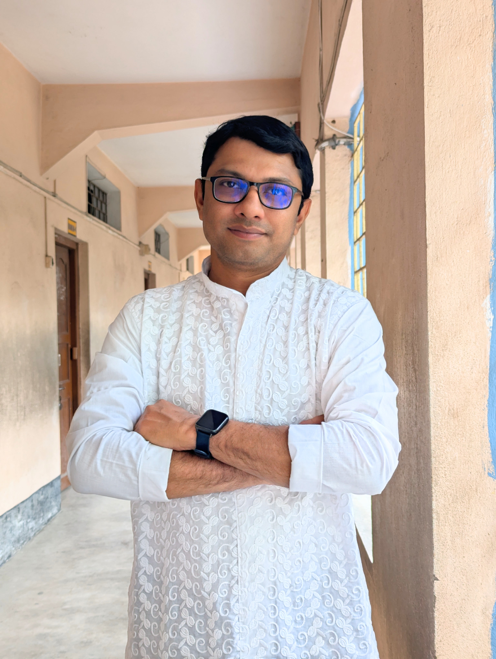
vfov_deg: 39.6
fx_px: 915
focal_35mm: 48
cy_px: 330
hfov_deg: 30.3
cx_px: 248
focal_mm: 6.81
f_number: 1.85
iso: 42
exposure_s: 1/109
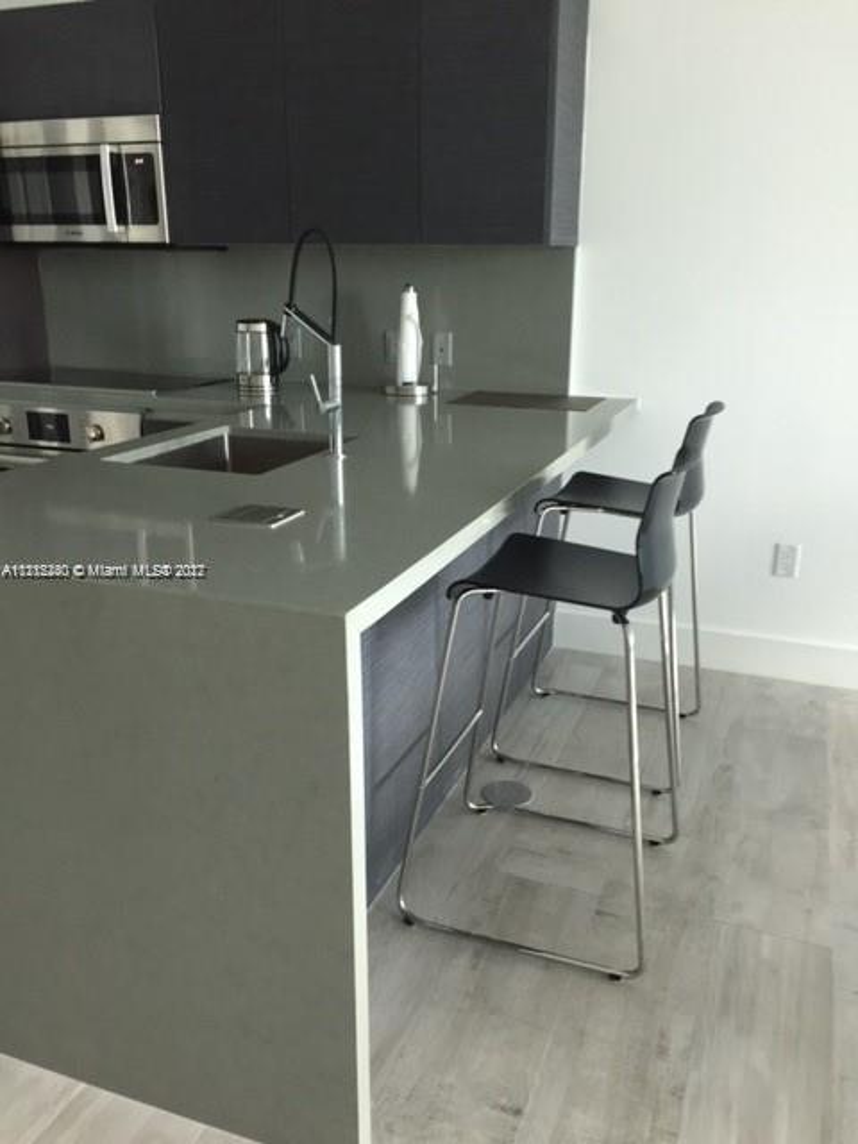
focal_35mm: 29
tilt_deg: -16.7
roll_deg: +0.5
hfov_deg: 48.2
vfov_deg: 61.7
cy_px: 572
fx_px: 958
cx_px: 429
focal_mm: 4.15
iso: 64
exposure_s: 1/30
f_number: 2.2
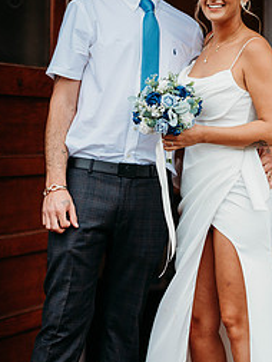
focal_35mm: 145
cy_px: 202
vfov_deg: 13.6
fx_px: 1518
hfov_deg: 10.2
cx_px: 170
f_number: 2
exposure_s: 1/250
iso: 100
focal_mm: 85
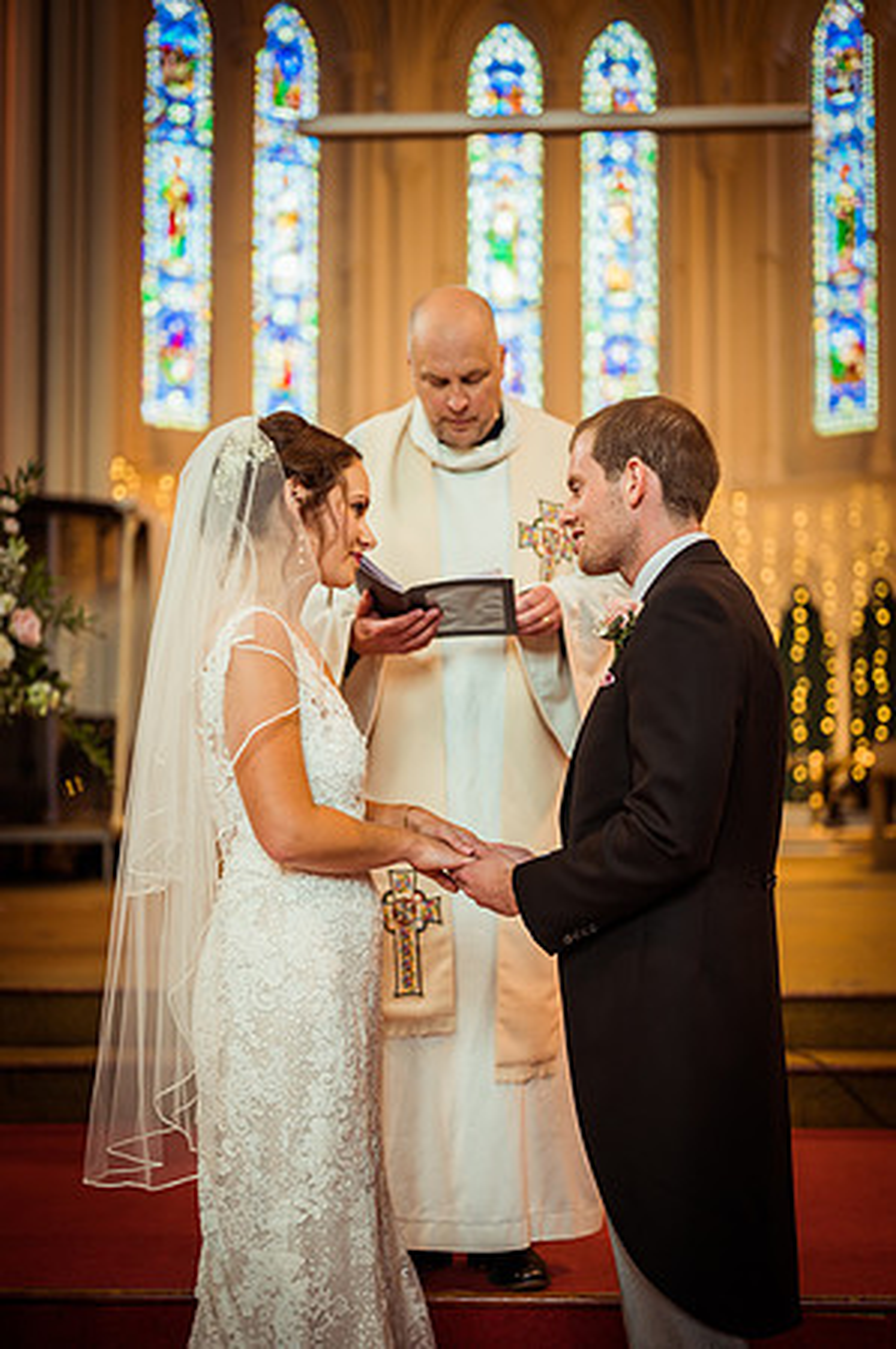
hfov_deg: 26.9
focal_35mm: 50
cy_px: 674
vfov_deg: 39.6
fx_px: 1871
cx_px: 448
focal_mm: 50
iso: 400
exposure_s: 1/160
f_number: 1.8
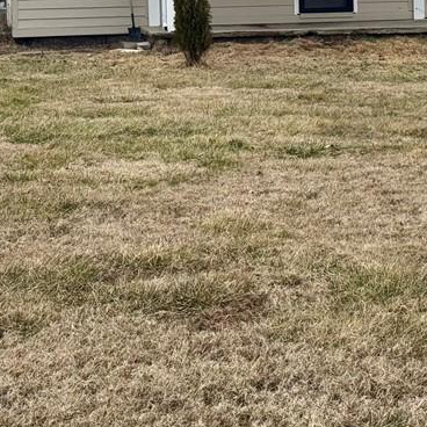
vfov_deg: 14.5
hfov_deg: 14.8
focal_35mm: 118
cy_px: -5
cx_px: 269
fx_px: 1647
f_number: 1.78
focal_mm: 6.76
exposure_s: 1/2415
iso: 64
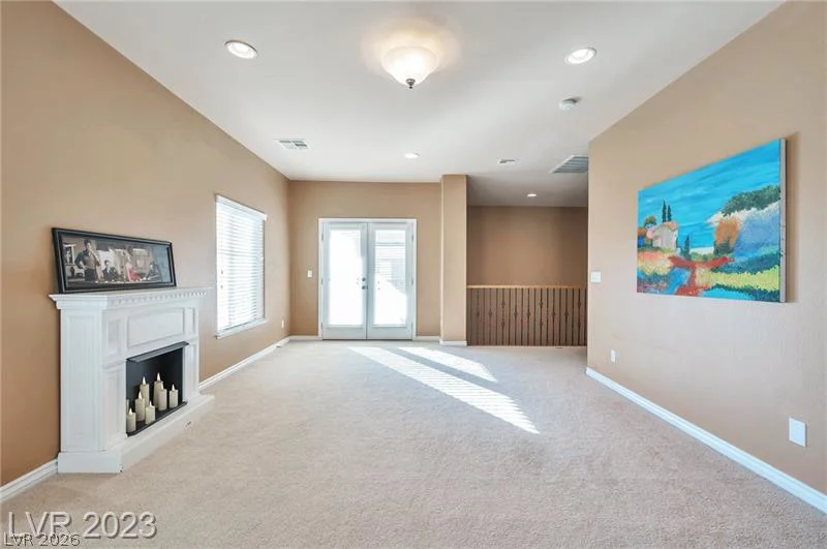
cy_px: 274
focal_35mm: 16
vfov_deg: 75.3
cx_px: 414
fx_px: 356
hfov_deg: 98.6
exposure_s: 1/15
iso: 100
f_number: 9
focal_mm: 15.5
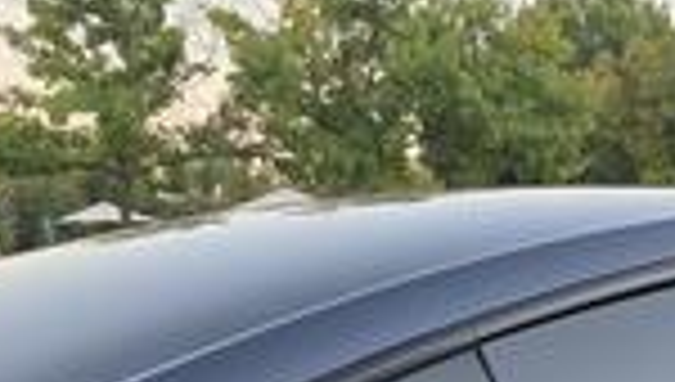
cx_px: 500
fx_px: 1506
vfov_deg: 12.4
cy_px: 818
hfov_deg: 25.0
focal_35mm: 84
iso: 250
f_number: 1.7
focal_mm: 6.3
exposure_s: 1/120
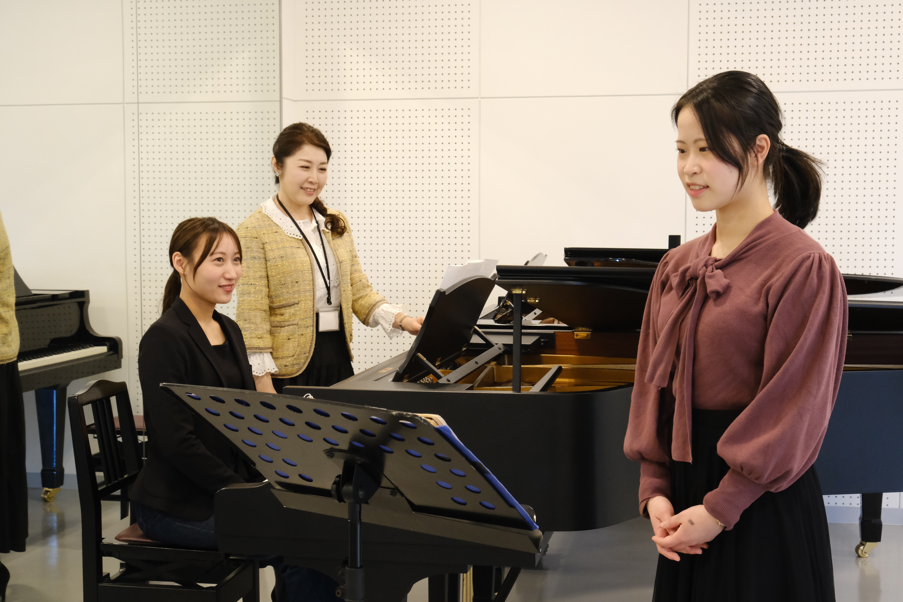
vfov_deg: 25.1
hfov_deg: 36.9
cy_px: 301
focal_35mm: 54
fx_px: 1354
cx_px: 452
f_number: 10
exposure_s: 1/50
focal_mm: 35.8
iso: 4000
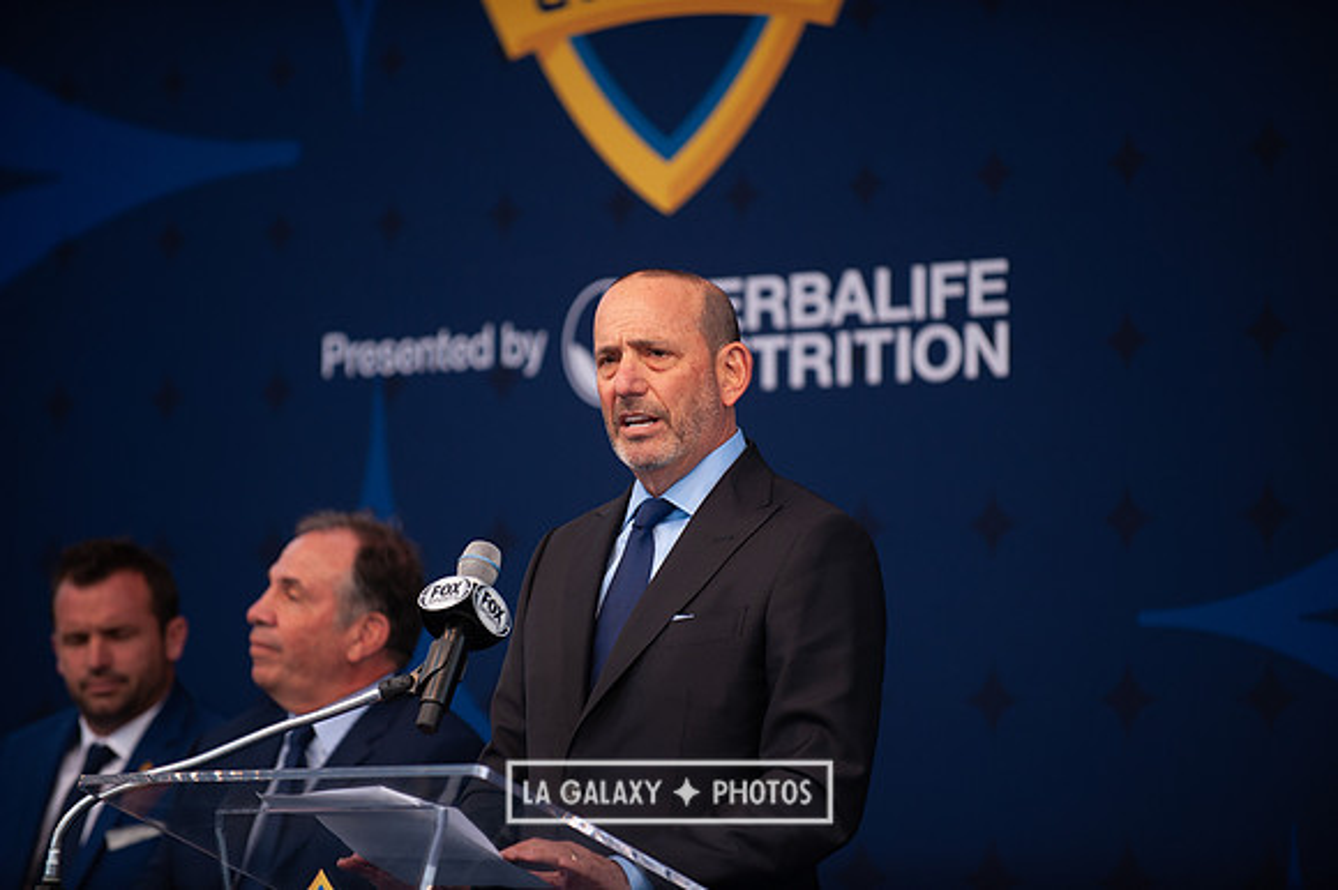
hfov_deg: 10.3
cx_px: 669
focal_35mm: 200
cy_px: 445
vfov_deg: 6.9
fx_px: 7429
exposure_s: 1/1250
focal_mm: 200
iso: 400
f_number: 2.8
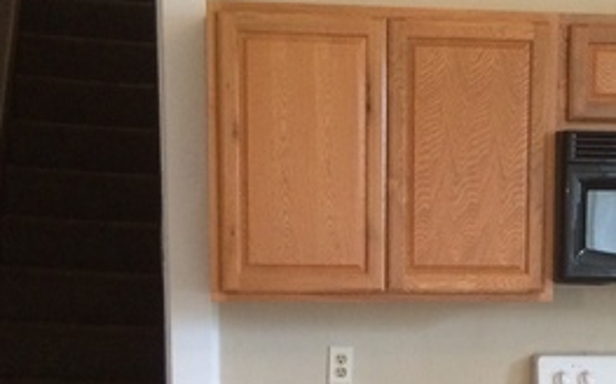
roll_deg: +0.7
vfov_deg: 16.3
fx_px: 1309
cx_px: 446
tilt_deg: -9.8
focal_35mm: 78
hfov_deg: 26.2
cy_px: 400
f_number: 2.2
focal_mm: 4.15
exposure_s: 1/30
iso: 250
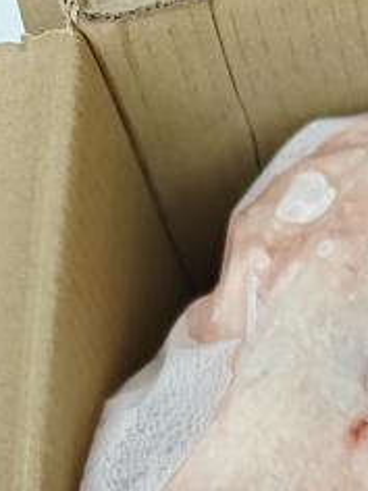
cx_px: 707
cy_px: 1052
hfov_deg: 12.7
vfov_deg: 14.7
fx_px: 1474
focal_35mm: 104
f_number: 1.88
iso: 165
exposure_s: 1/100
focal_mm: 5.56
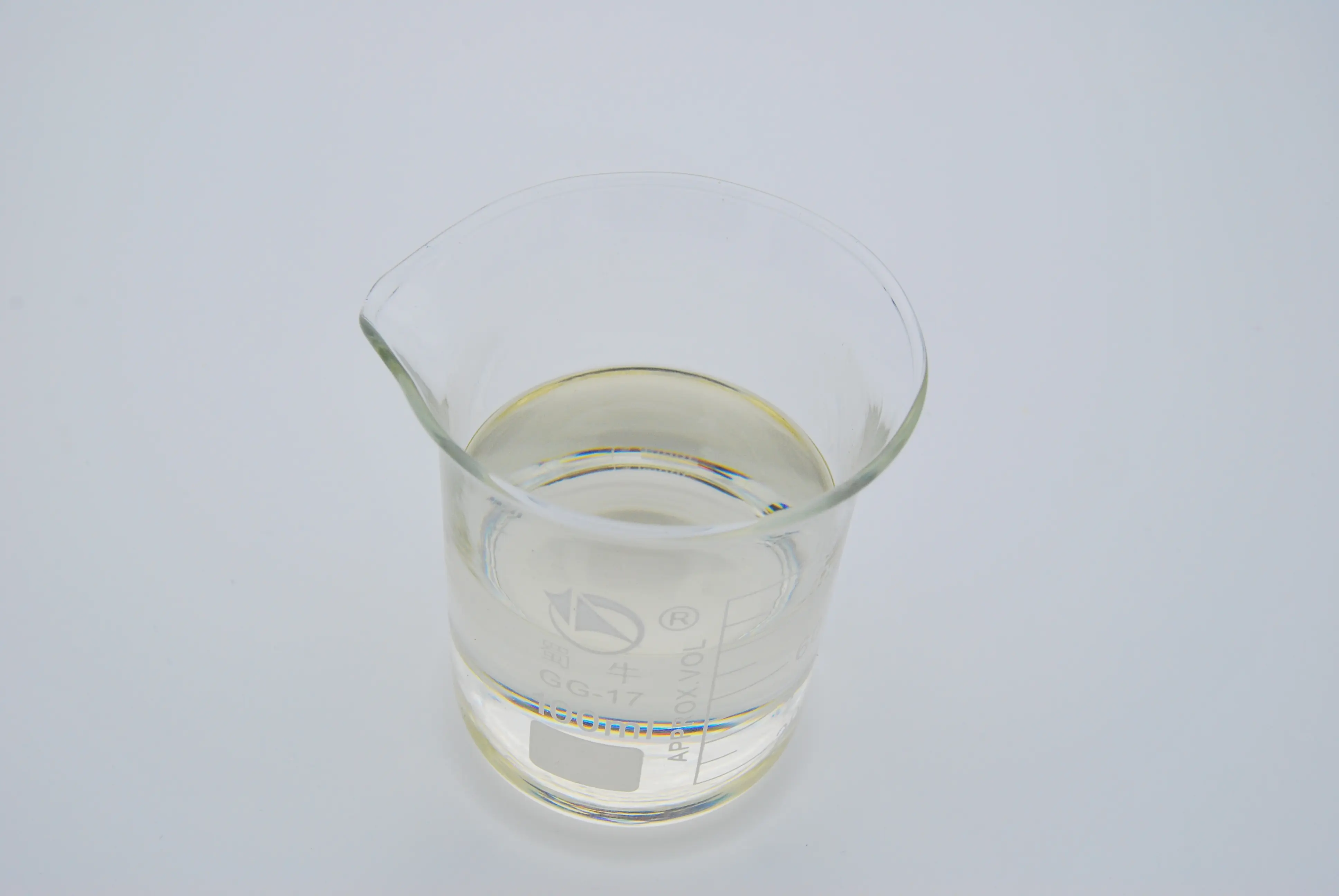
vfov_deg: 34.3
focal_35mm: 39
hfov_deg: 49.5
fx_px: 1452
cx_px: 670
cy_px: 448
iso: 400
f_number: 10
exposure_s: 1/200
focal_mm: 26
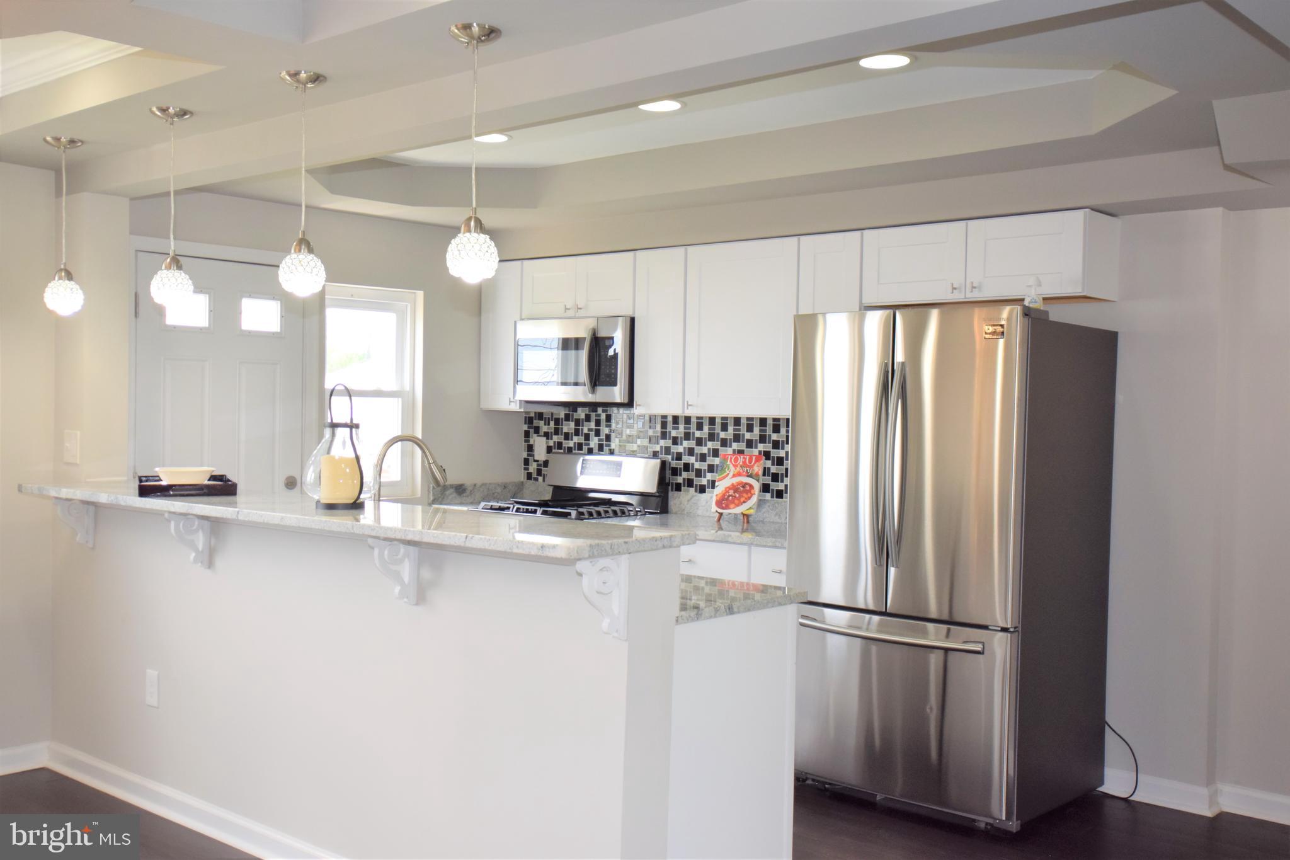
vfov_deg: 36.9
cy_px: 430
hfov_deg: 53.1
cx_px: 645
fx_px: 1290
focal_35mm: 36
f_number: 4.5
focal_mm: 24
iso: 800
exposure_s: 1/200
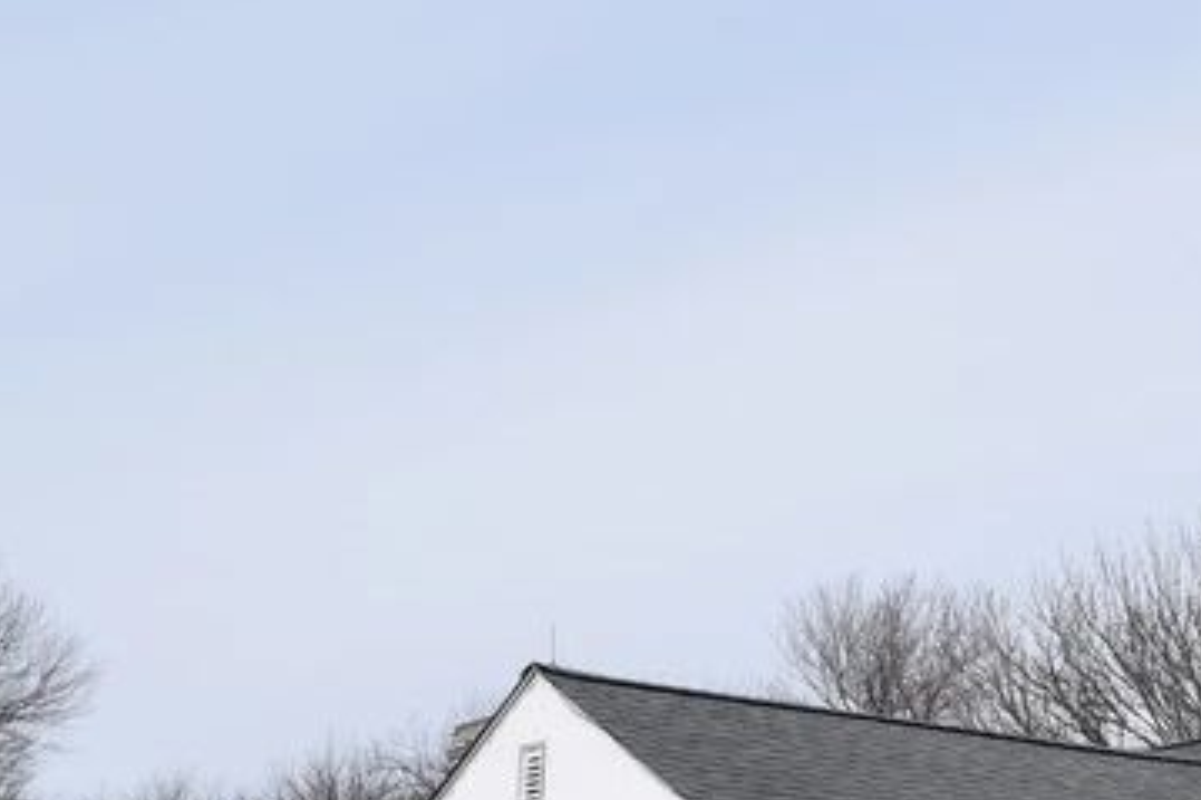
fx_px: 2568
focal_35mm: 77
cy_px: 705
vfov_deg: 17.5
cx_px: 1599
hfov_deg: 23.1
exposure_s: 1/400
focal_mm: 18
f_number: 10
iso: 200
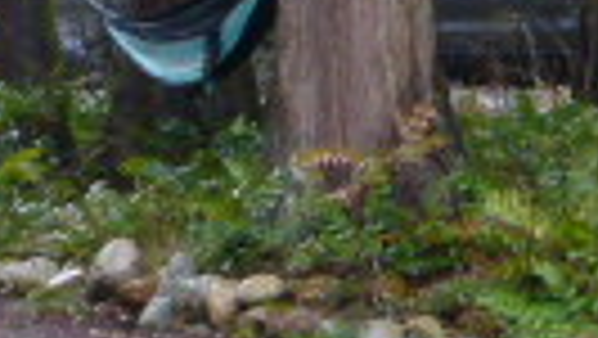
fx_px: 4236
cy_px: -212
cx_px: -211
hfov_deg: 8.0
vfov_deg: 4.5
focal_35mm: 267
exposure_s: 1/50
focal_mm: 9
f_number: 4.4
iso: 400
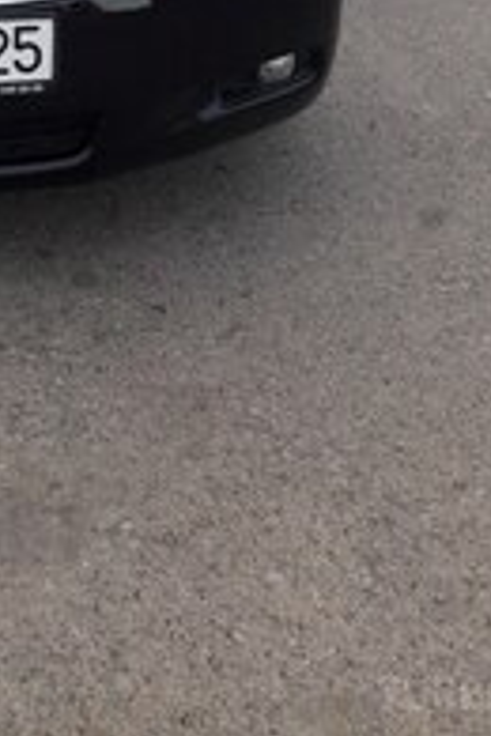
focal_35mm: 74
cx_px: -98
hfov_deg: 17.6
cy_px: -192
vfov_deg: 24.3
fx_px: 1514
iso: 40
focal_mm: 3.7
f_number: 1.9
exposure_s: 1/100
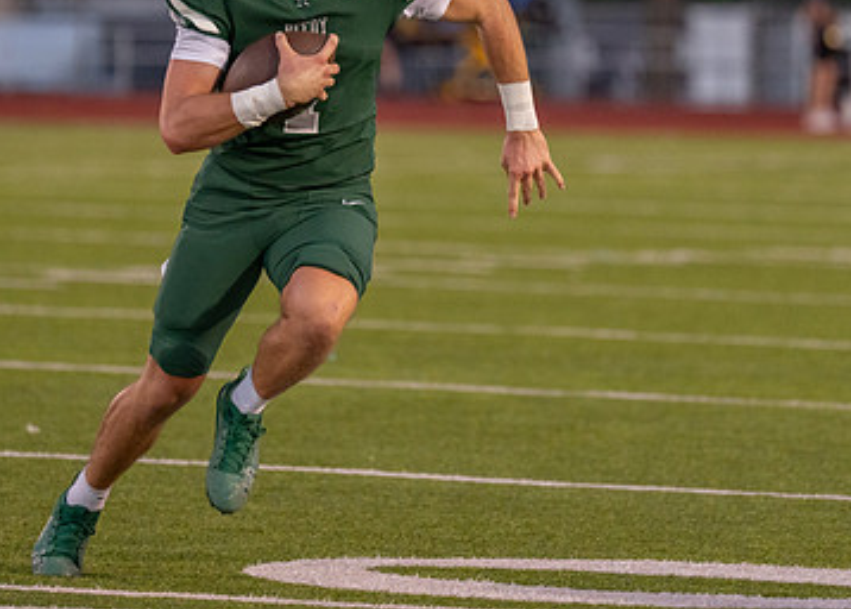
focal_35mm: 421
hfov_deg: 4.8
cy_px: 119
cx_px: 446
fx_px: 10179
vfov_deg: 3.4
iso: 1600
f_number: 2.8
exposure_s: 1/1000
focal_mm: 191
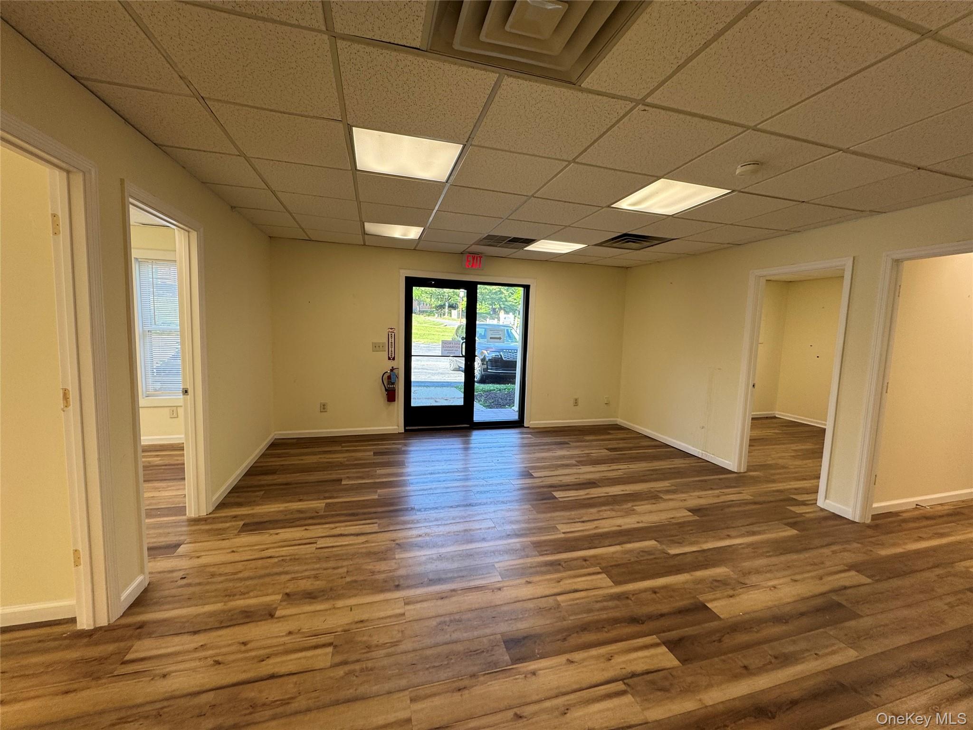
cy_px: 365
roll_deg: -2.0
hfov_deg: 102.1
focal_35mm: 14
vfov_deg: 85.7
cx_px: 486
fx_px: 394
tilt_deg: -6.0
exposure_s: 1/120
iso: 80
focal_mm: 2.22
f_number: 2.2
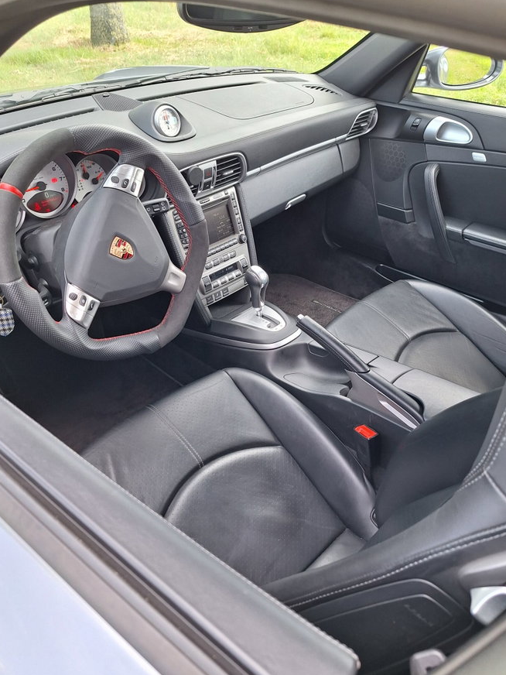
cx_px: 279
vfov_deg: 65.3
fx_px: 526
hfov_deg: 51.3
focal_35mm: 27
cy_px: 355
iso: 40
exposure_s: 1/141
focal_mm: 5.54
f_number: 1.8
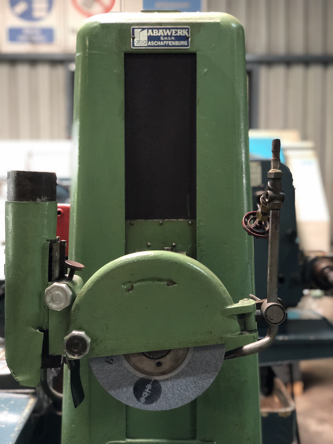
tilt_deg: -3.5
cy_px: 222
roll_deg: -0.2
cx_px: 166
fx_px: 667
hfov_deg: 28.0
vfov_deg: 36.8
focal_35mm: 52
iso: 160
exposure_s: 1/17
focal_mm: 6
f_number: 2.4
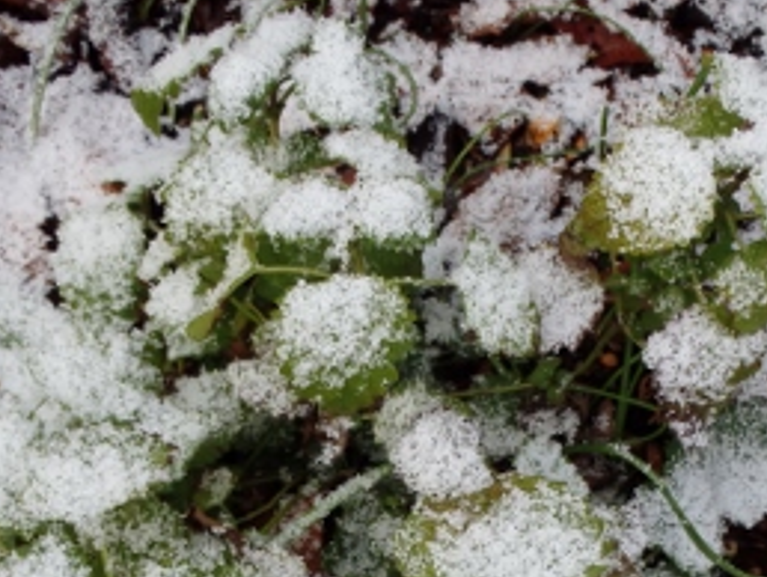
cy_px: 495
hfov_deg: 37.4
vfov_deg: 27.8
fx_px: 1131
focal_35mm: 51
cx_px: 437
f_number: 3.9
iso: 125
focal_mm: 5
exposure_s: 1/80
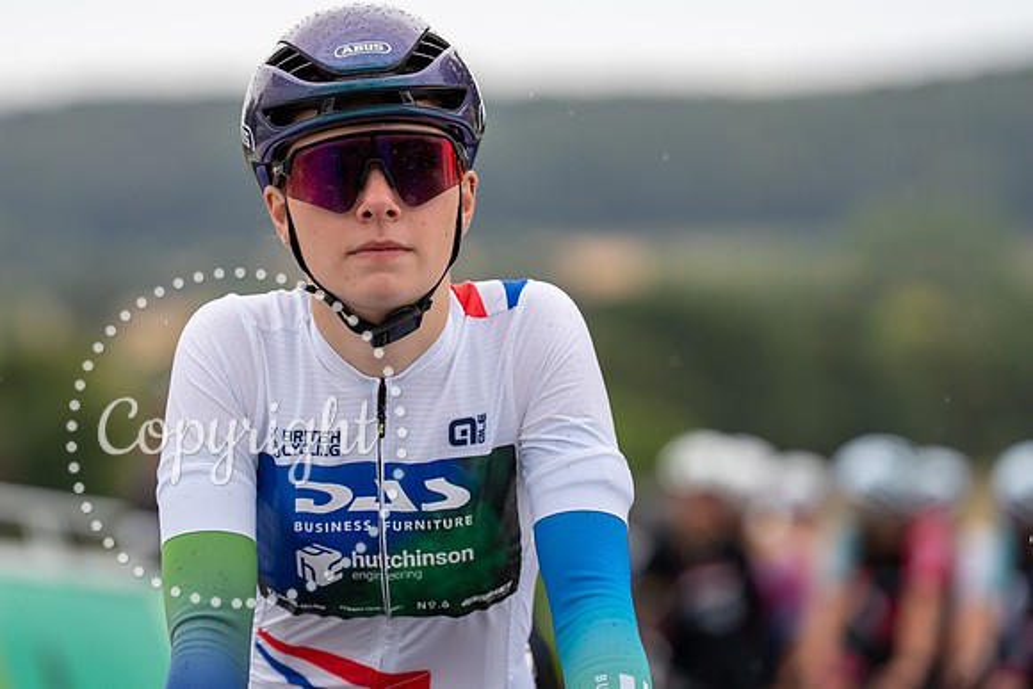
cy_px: 274
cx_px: 407
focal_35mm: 210
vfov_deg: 6.6
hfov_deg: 9.8
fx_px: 6016
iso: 400
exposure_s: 1/1600
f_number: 3.5
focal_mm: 173
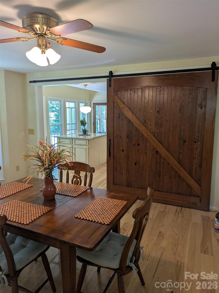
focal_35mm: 25
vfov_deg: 69.4
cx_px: 110
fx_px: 211
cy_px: 146
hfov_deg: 54.9
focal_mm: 5.43
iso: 64
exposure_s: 1/40
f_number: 1.89
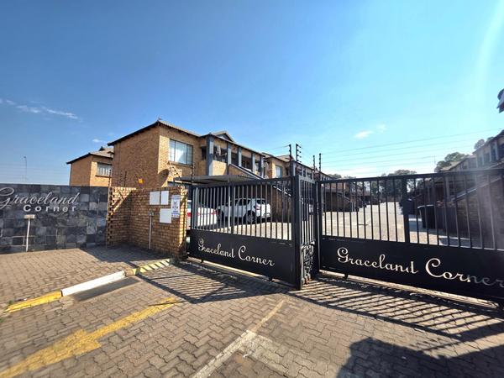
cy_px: 189
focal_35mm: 13
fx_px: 189
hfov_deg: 106.2
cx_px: 252
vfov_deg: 89.9
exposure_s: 1/2500
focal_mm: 2.2
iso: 40
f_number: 1.9
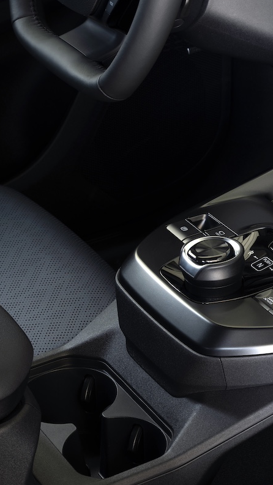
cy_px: 243
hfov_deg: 10.8
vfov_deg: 19.3
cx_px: 285
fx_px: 1429
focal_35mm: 111
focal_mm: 70
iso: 64
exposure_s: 6
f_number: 16
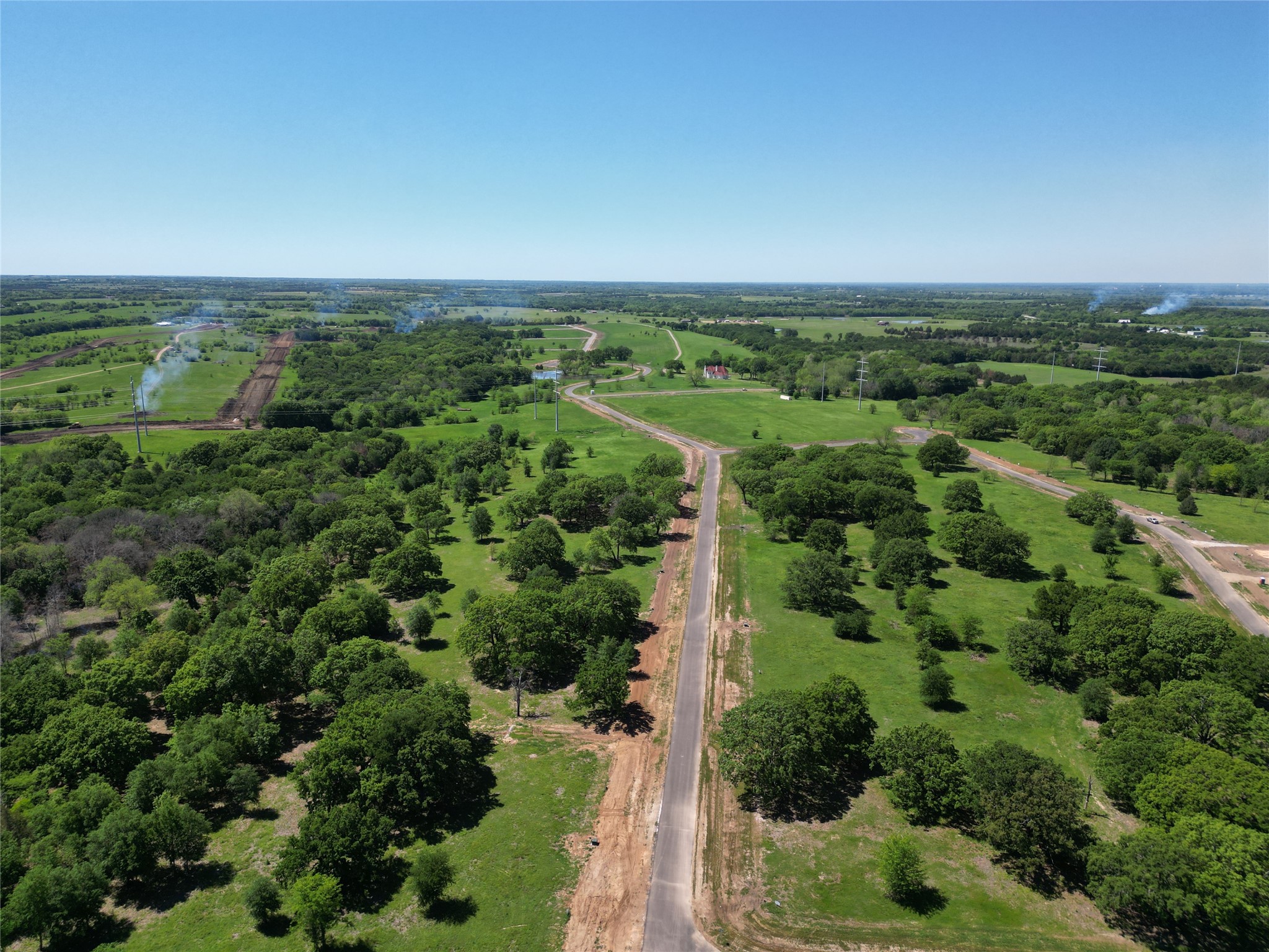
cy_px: 476
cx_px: 634
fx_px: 880
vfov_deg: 56.8
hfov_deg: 71.6
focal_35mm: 24
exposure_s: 1/3000
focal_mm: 6.72
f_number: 1.7
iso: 120
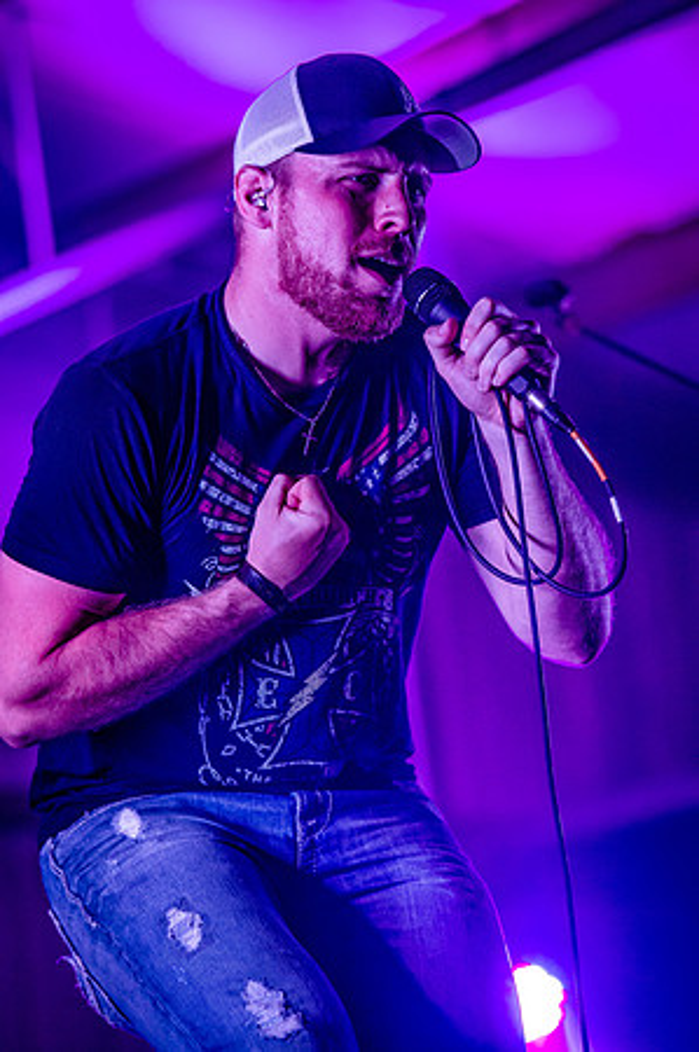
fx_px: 4962
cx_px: 350
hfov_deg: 8.1
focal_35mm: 170
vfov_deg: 12.1
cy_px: 526
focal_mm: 170
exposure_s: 1/250
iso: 5000
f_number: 4.5
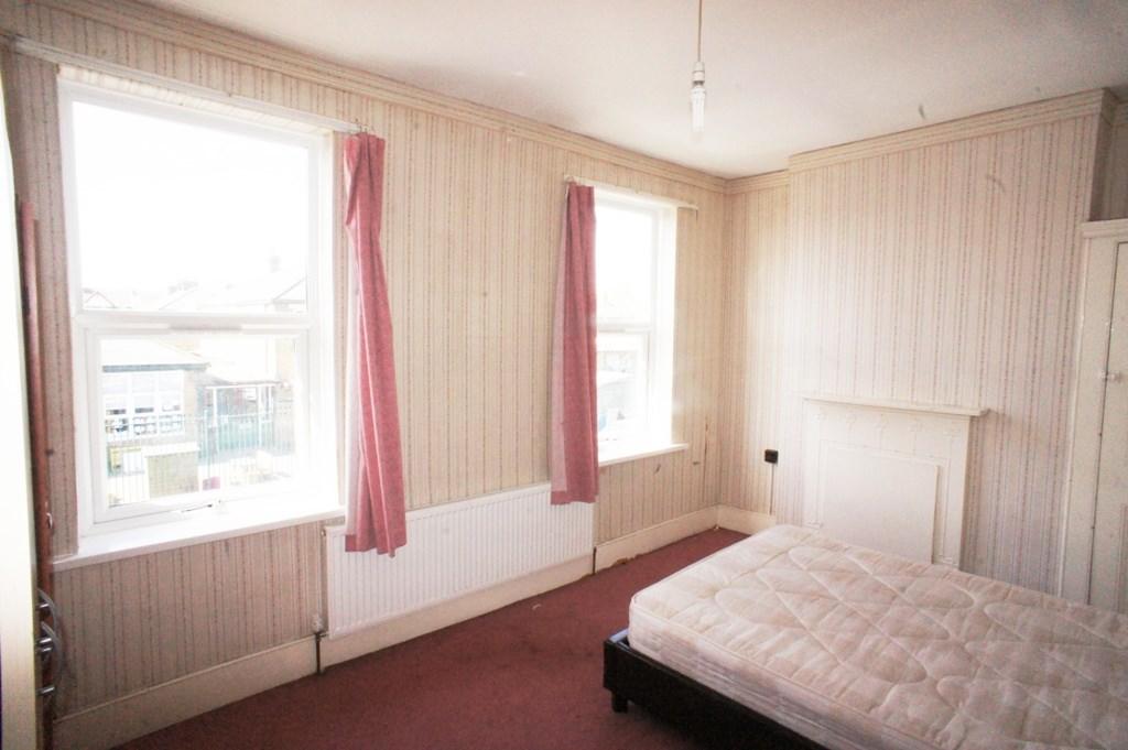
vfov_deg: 53.1
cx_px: 564
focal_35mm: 24
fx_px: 751
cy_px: 375
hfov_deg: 73.8
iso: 1600
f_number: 22
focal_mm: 16
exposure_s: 1/60
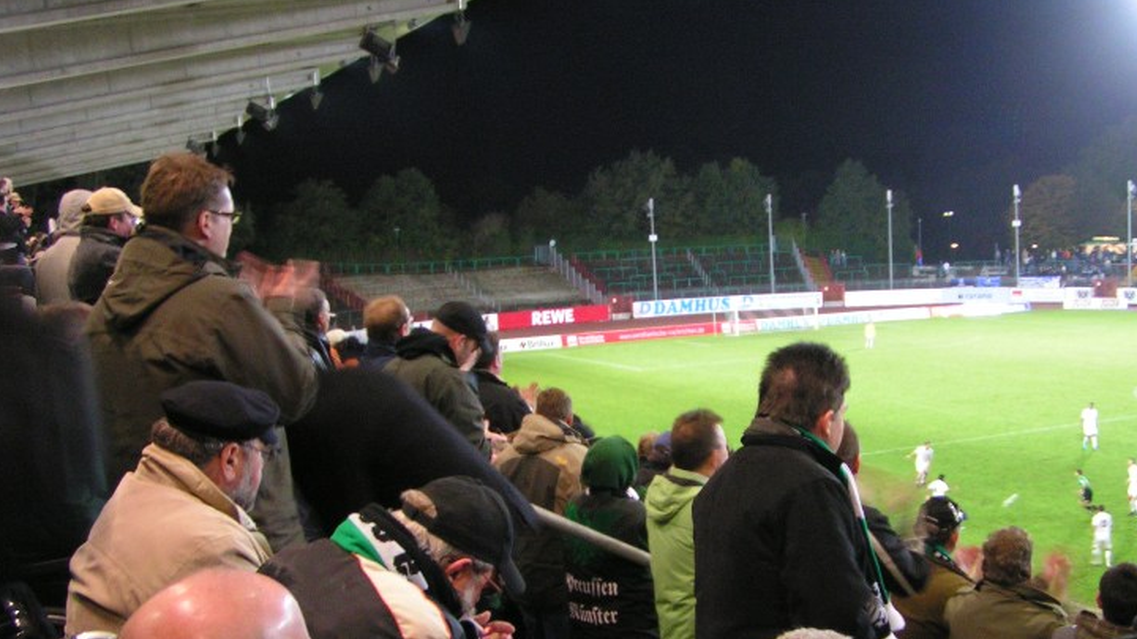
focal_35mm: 46
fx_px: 1387
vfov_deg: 25.9
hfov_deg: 44.5
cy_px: 393
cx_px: 622
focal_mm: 5.8
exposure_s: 1/13
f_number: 2.8
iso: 200
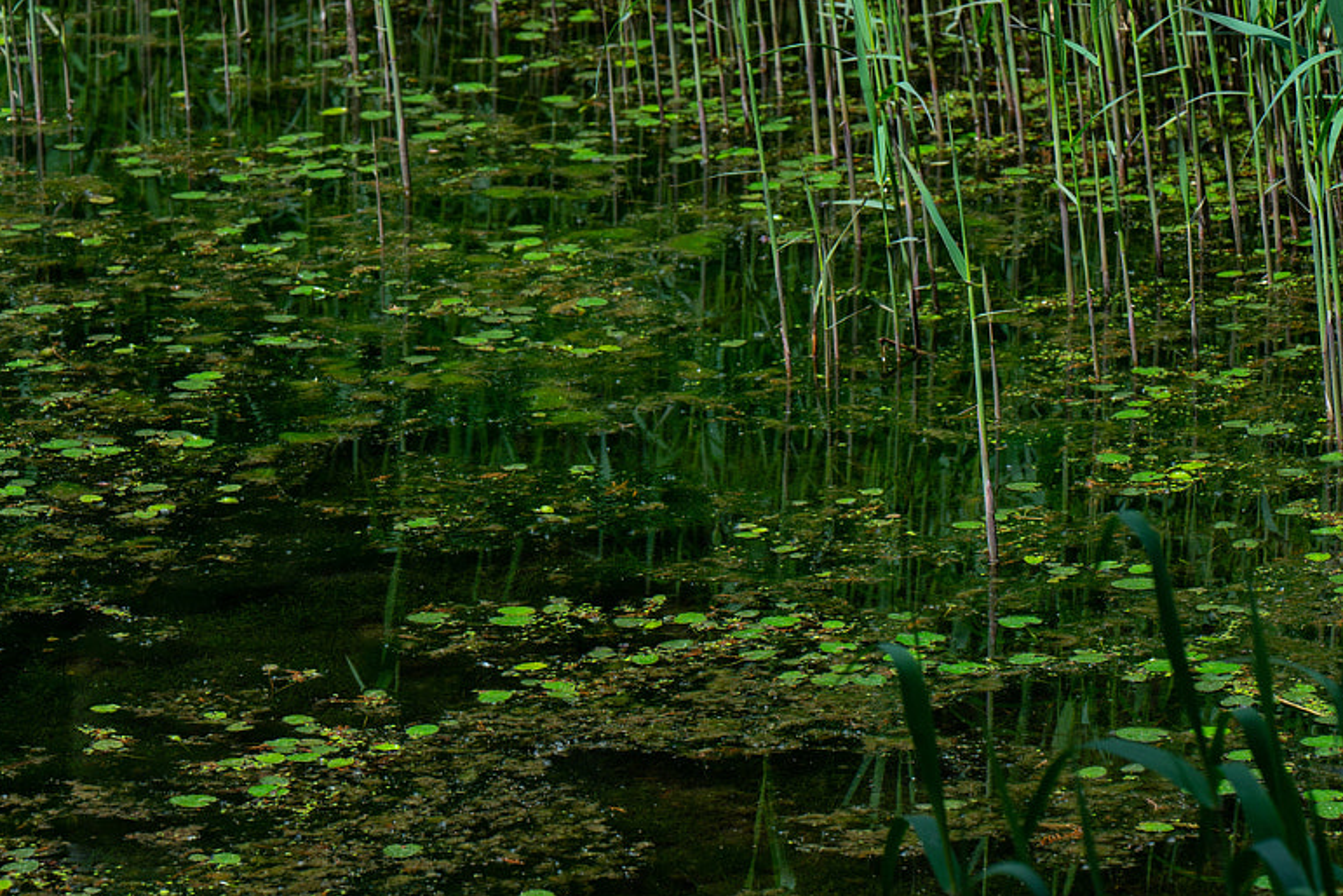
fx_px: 10445
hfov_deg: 7.4
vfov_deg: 4.9
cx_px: 740
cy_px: 508
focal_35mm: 280
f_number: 5.6
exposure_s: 1/250
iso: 100
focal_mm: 135
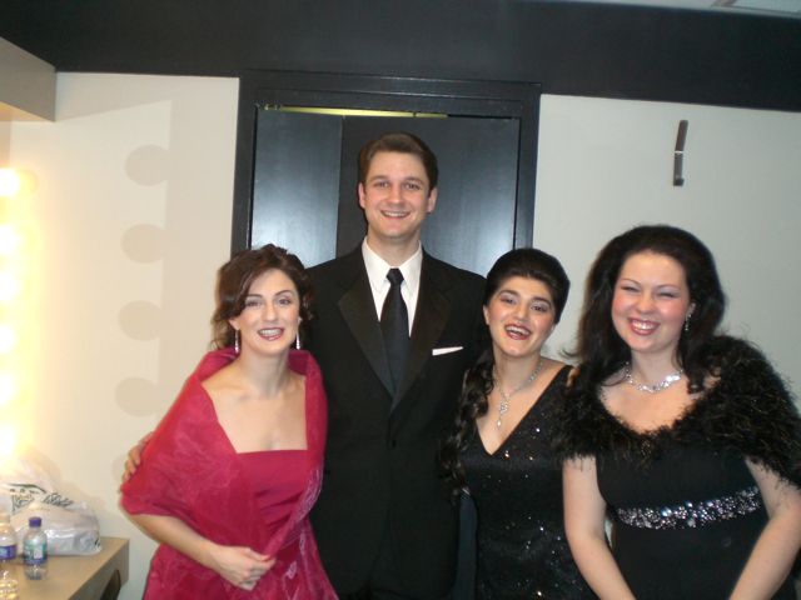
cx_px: 400
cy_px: 300
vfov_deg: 37.7
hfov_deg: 49.0
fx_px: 879
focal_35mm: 38
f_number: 3.1
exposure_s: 1/60
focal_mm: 6.3
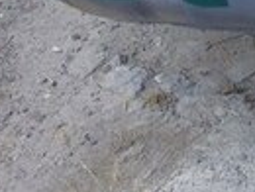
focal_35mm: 147
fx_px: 1085
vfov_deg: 9.1
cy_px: -277
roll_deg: +11.4
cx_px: 432
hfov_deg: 12.4
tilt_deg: -15.4
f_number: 2.2
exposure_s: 1/181
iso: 32
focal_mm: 4.15
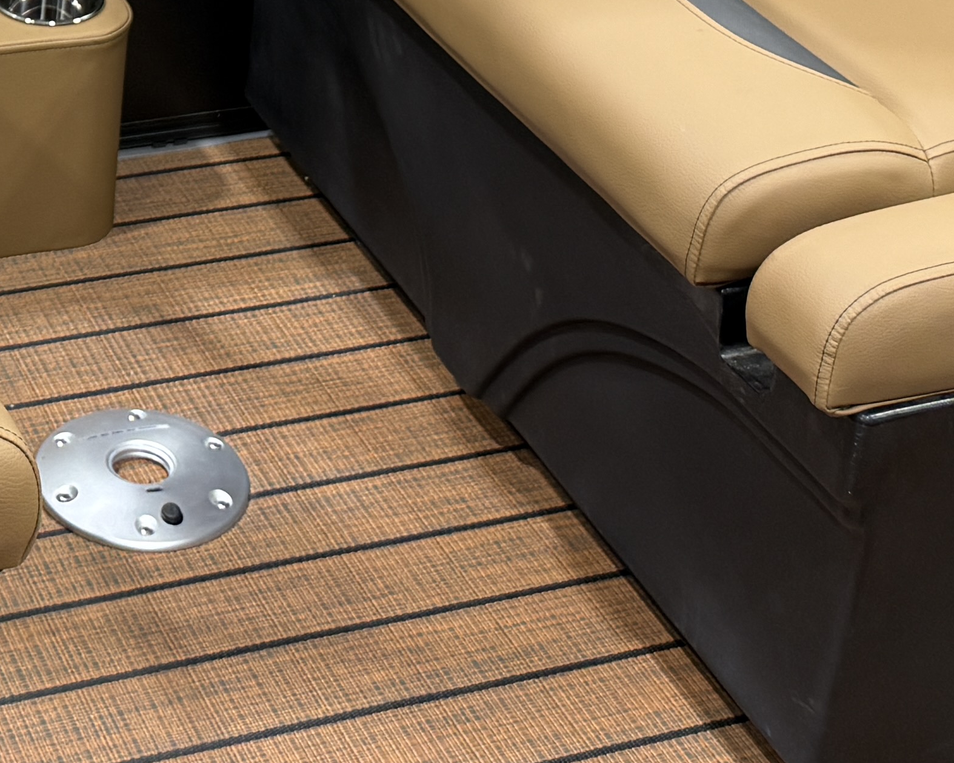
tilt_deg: -23.3
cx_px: -19
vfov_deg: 17.4
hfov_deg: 21.6
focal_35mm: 85
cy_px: -115
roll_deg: -2.0
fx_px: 2400
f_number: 1.78
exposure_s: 1/120
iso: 160
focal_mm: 6.76
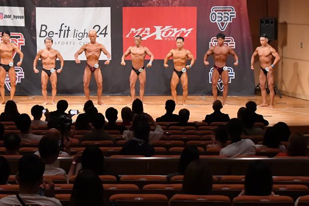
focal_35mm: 113
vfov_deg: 12.1
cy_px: 67
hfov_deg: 18.1
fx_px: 970
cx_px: 141
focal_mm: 55
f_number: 5.6
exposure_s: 1/400
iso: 11400
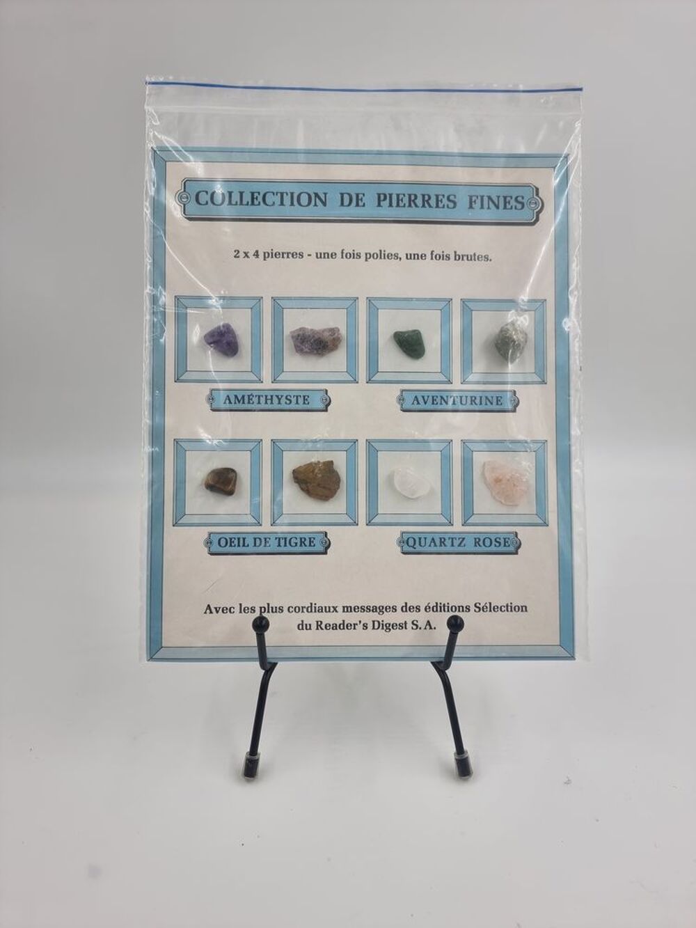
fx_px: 643
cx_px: 348
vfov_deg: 71.6
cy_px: 464
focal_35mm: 24
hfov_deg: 56.8
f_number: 1.8
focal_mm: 6.7
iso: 50
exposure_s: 1/138
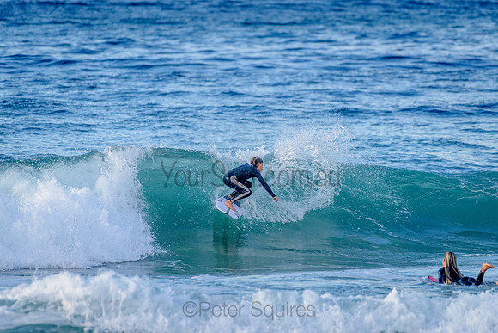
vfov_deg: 2.2
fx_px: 8481
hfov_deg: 3.4
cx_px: 255
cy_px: 171
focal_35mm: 613
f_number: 5.6
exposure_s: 1/1250
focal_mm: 500
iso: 450
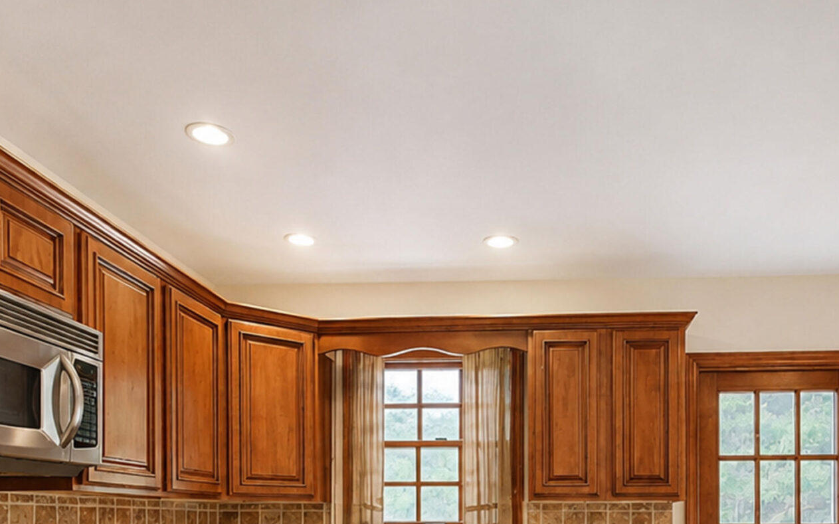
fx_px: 709
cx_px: 506
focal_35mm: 31
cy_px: 525
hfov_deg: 60.7
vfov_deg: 36.5
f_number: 7.1
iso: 1250
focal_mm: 10
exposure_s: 1/50
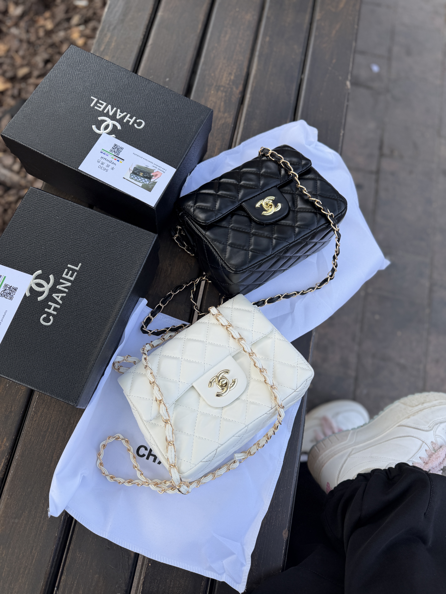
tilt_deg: -71.8
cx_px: 223
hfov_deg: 56.8
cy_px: 297
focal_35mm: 24
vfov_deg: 71.6
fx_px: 412
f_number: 1.78
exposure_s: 1/1271
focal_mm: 6.76
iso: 80
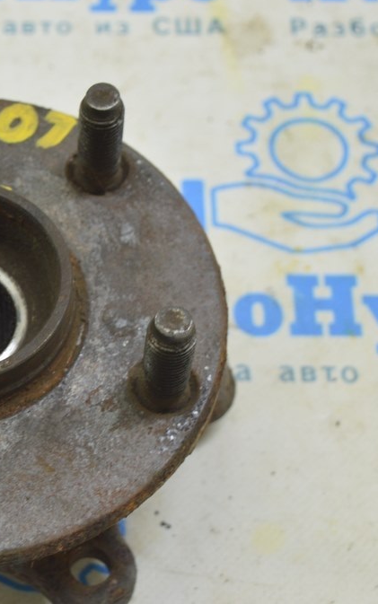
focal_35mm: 93
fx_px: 1532
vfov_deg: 22.3
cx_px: -75
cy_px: 299
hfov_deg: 13.7
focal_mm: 40
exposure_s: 1/20
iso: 400
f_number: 5.6
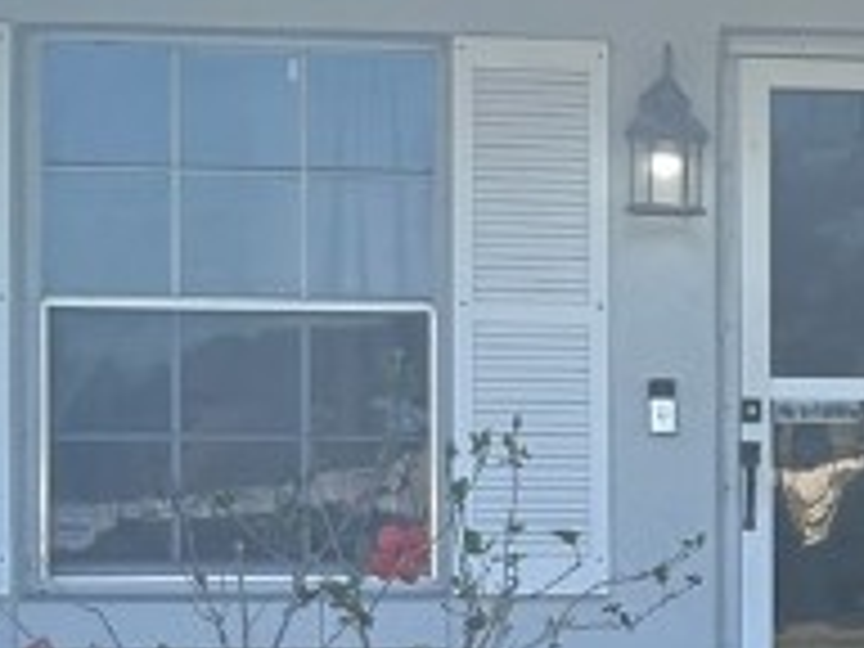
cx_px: 1246
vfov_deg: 10.6
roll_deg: +0.8
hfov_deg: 13.5
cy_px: 562
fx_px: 3469
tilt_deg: +1.5
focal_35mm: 139
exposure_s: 1/2208
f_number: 1.6
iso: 64
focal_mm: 5.96
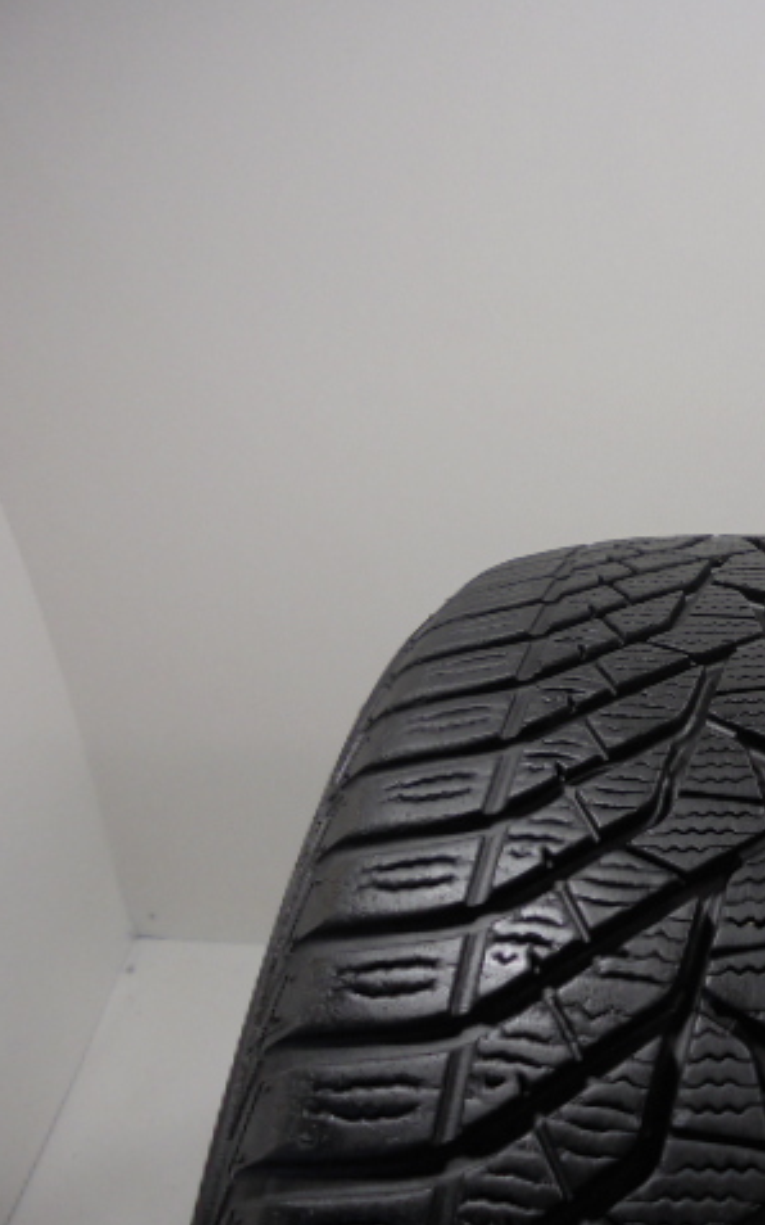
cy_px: 611
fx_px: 1235
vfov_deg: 52.8
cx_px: 726
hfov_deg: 32.3
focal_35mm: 37
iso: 100
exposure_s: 1/40
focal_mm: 4.6
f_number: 3.5
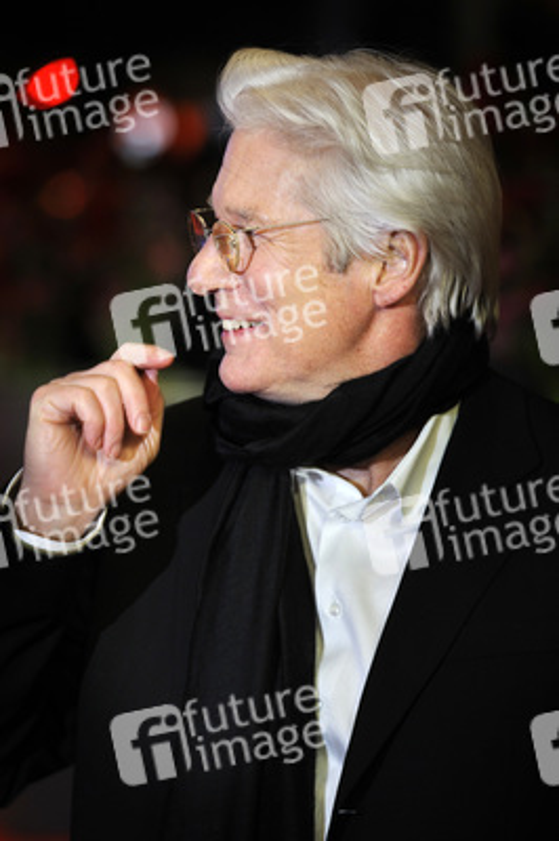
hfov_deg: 6.9
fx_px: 4666
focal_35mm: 200
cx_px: 280
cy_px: 420
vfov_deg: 10.3
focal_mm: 200
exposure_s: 1/200
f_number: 4.5
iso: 400
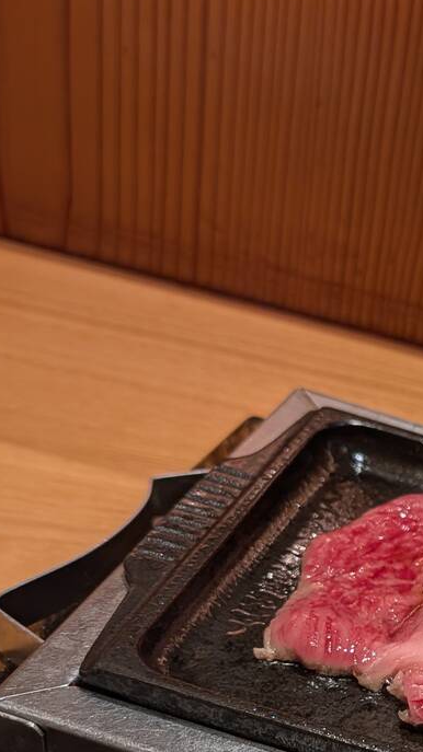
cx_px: 615
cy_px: 666
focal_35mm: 61
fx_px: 1217
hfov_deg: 17.8
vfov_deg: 32.8
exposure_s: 1/146
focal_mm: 6.9
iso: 20
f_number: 1.68
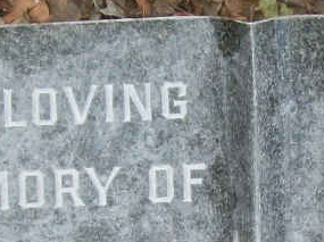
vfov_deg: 11.1
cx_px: 242
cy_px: 354
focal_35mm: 128
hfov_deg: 15.4
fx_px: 1197
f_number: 2.7
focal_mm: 6
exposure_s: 1/400
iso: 80
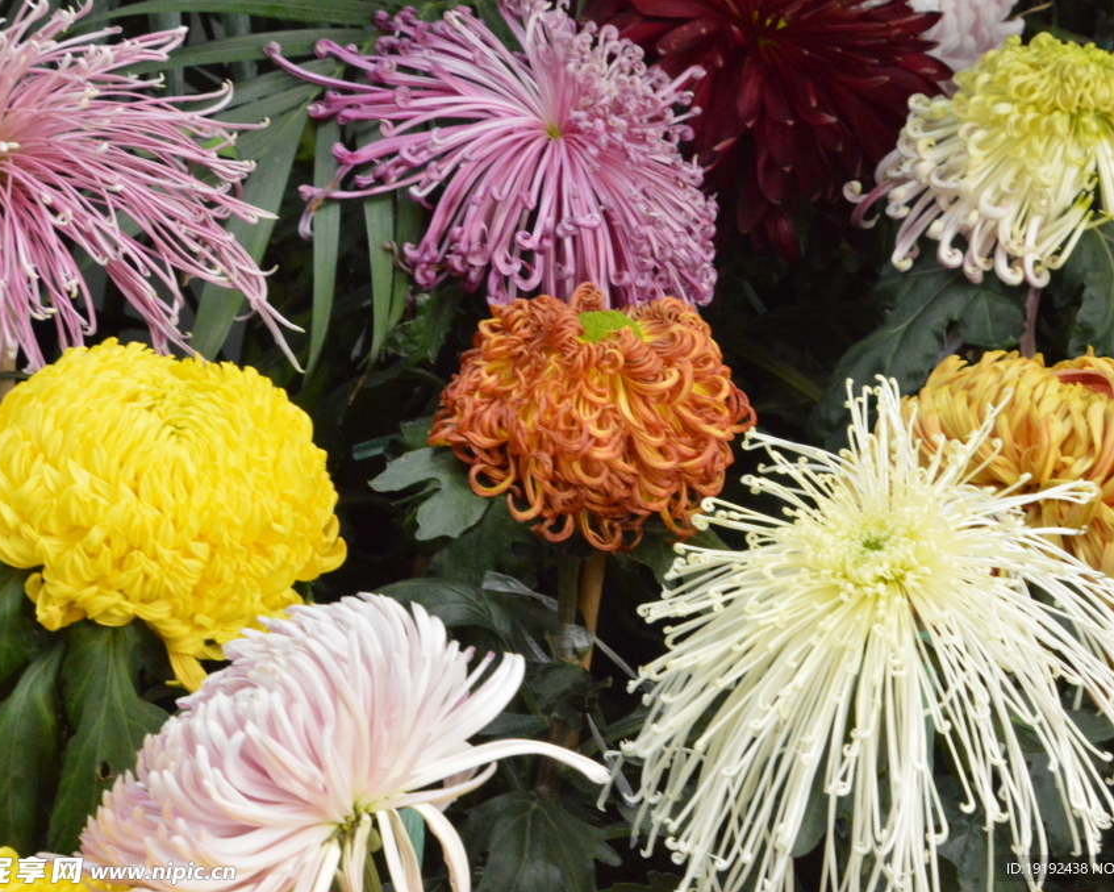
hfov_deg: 13.3
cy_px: 447
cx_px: 631
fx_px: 4767
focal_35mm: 145
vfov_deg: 10.7
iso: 6400
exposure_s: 1/50
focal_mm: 85
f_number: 18
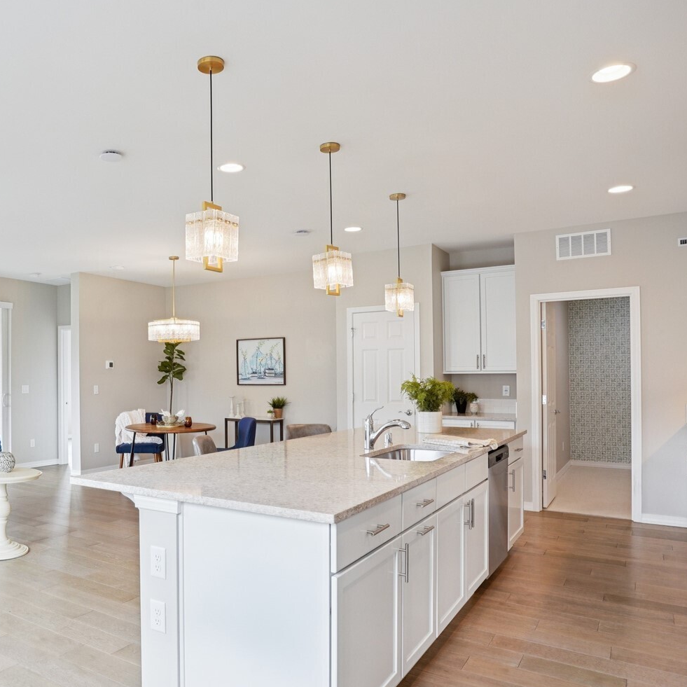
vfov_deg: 62.7
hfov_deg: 60.6
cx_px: 203
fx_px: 561
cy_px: 383
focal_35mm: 25
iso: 400
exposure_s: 1/30
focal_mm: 17
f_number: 8
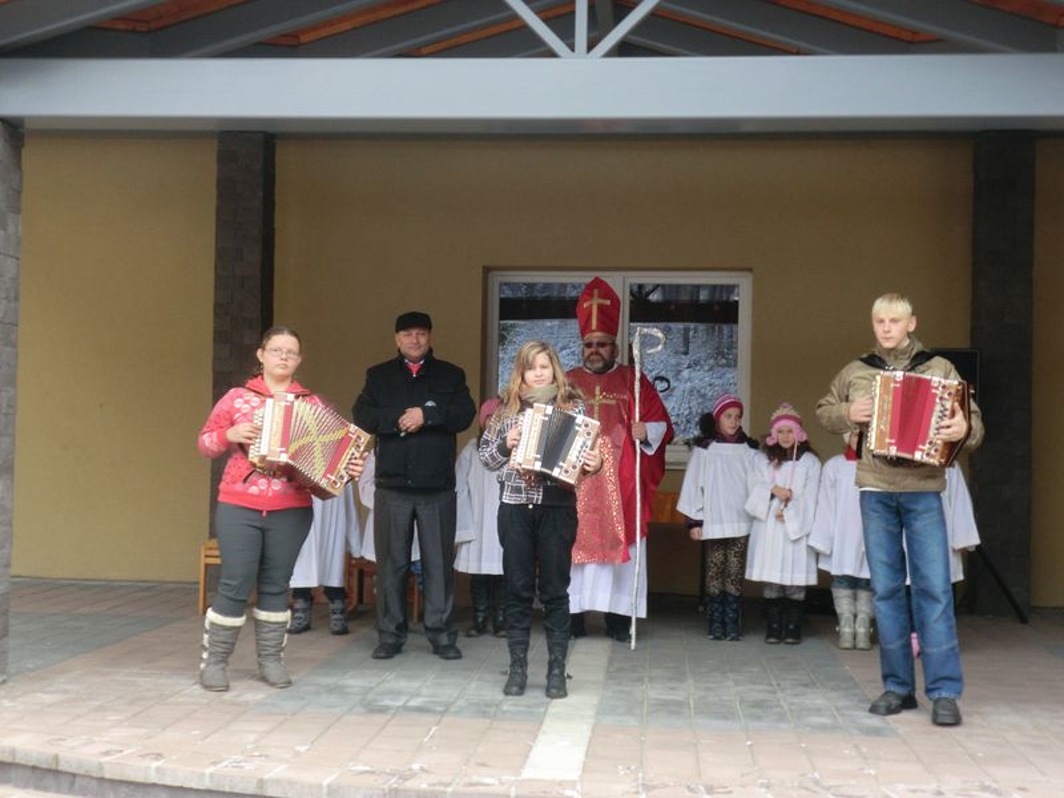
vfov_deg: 32.2
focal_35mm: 45
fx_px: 1383
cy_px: 399
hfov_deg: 42.1
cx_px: 532
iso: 80
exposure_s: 1/60
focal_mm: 8.2
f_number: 4.3
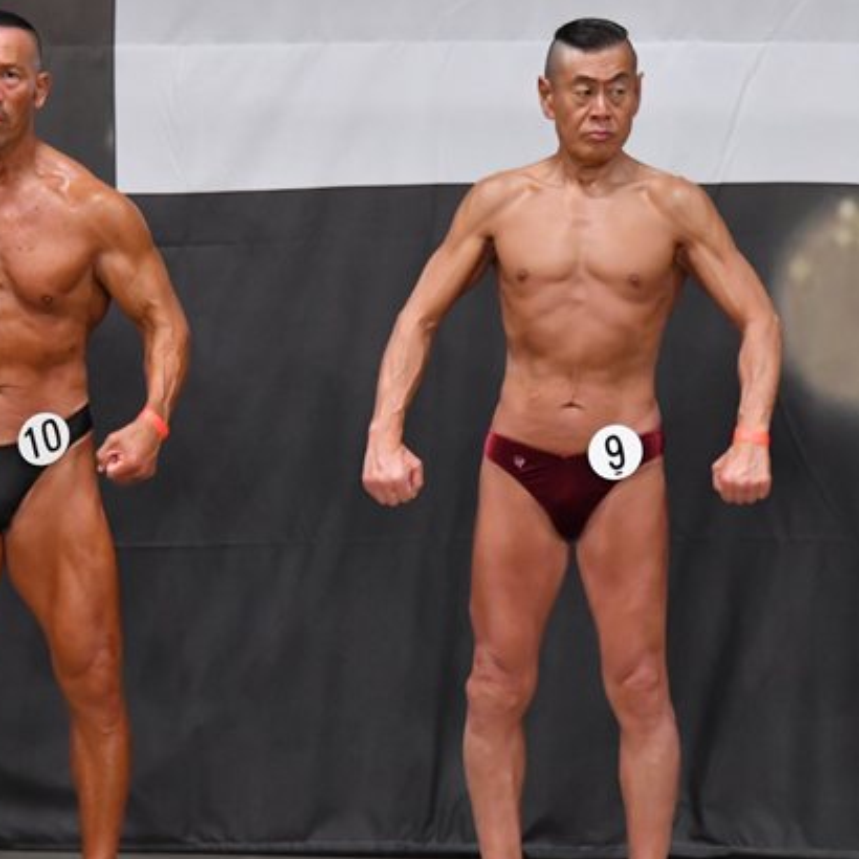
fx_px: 10135
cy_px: 469
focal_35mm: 361
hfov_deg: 4.9
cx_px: 244
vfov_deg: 4.9
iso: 5000
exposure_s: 1/400
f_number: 5.6
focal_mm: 150
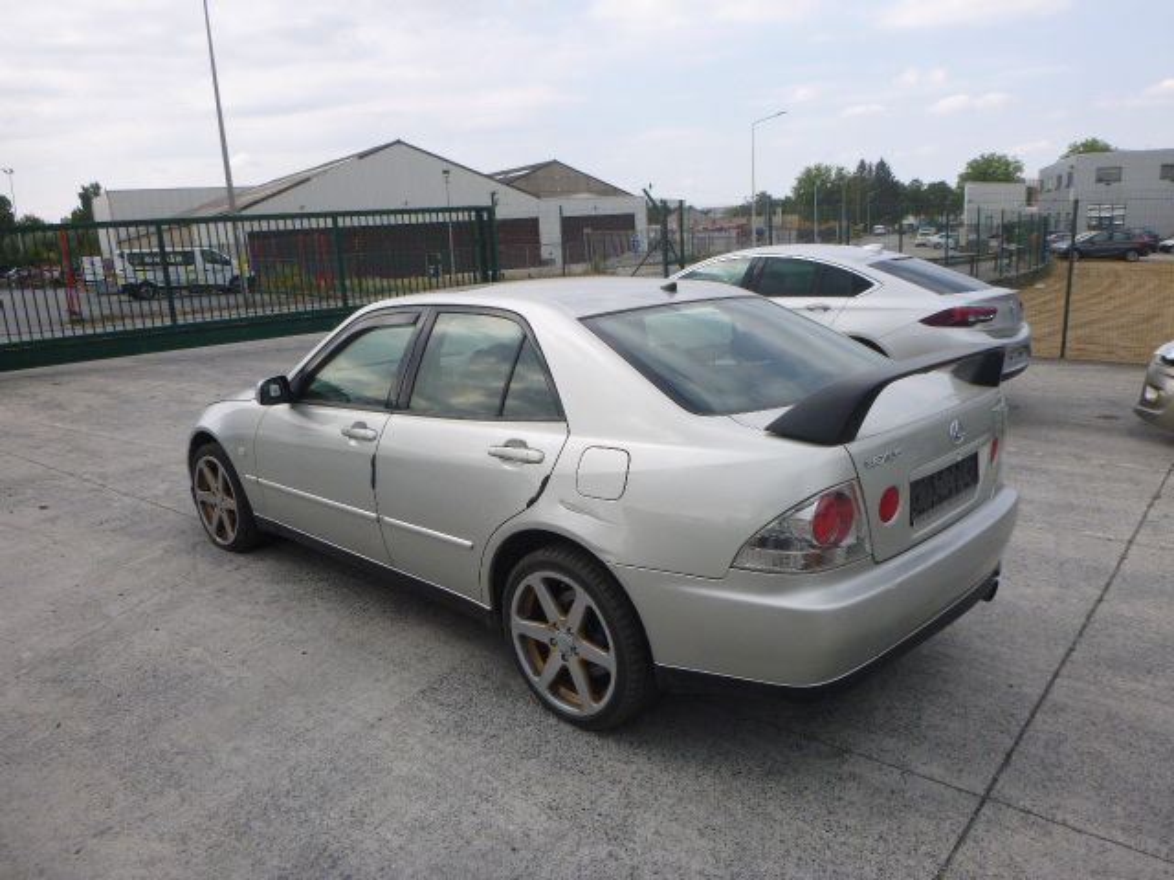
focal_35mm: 25
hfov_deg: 69.4
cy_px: 440
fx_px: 848
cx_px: 587
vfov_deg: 54.9
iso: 100
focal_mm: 4.5
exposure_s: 1/400
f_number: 3.9
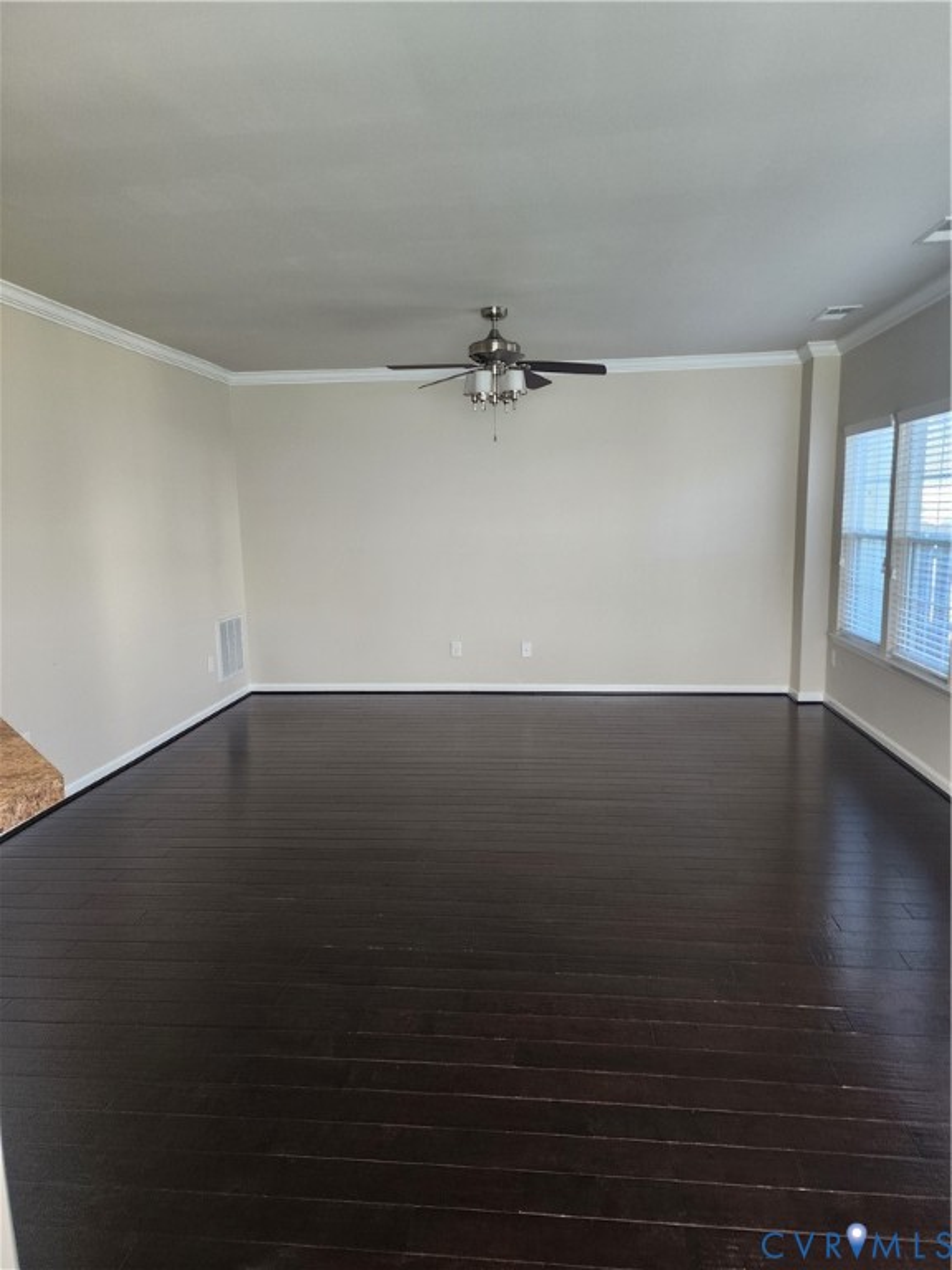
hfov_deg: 58.9
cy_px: 635
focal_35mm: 23
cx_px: 476
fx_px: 843
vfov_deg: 73.9
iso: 200
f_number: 1.8
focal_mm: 6.4
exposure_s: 1/120
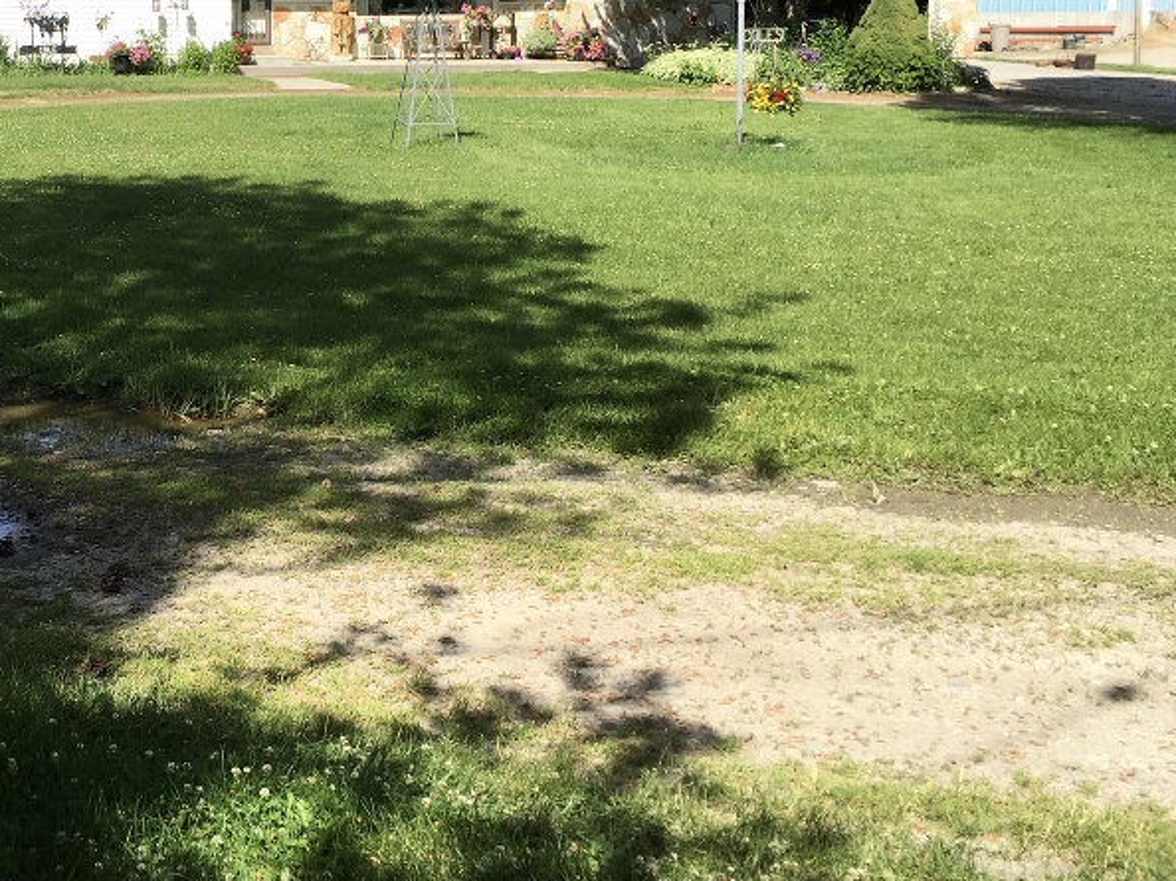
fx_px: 1698
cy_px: 206
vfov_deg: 28.6
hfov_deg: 36.8
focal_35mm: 50
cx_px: 226
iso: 25
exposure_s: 1/1131
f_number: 2.2
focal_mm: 4.15
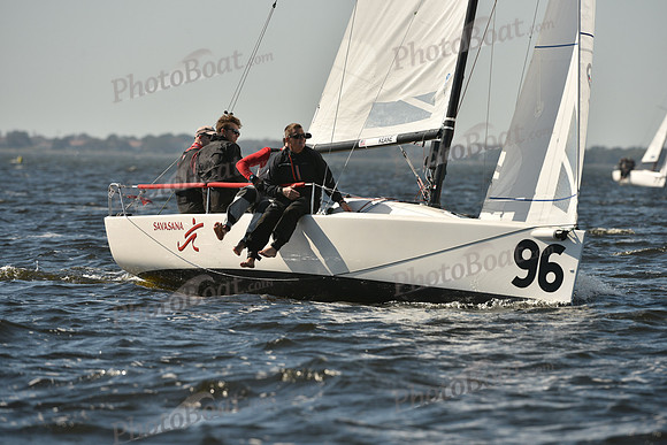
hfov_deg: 5.2
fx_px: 7412
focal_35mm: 400
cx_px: 334
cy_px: 222
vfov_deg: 3.4
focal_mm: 400
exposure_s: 1/1250
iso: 250
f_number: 8
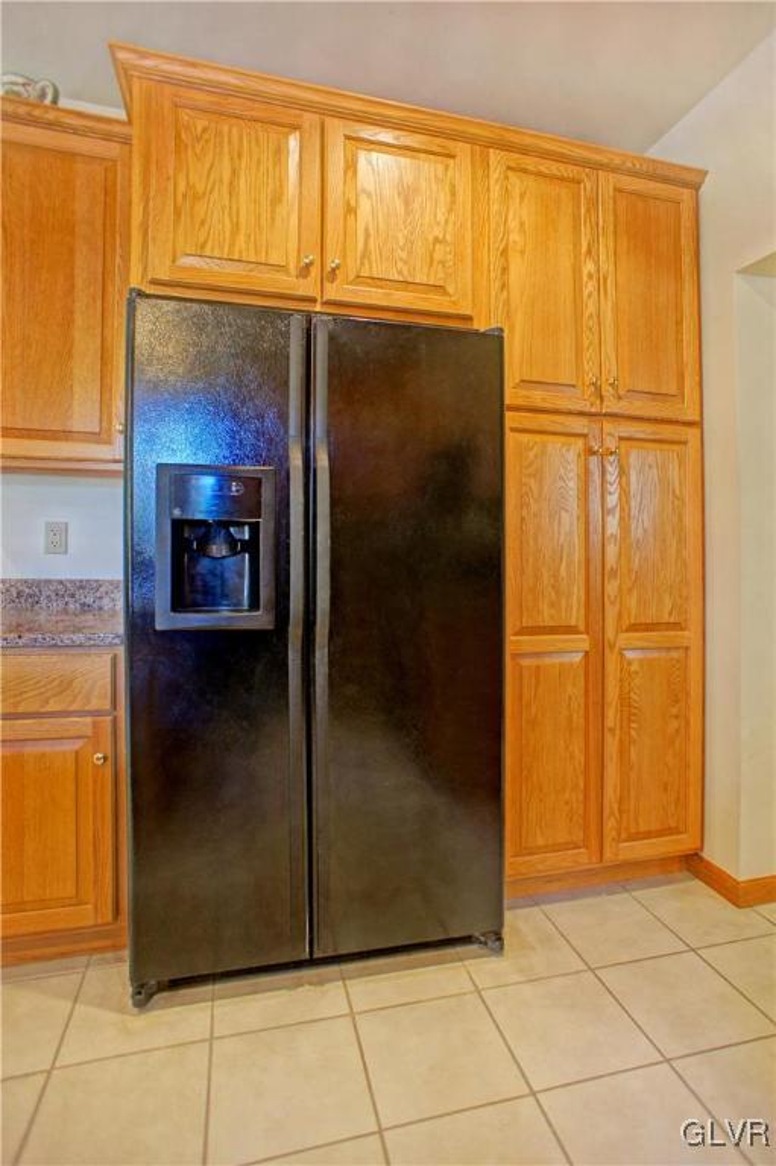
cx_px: 388
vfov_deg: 73.8
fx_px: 777
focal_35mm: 24
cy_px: 583
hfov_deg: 53.1
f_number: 2.8
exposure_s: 1/30
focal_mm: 16
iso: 320
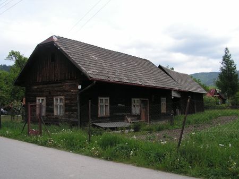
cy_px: 90
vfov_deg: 39.6
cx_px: 120
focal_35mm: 36
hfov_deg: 51.4
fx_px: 248
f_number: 4.8
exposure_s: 1/250
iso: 50
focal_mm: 6
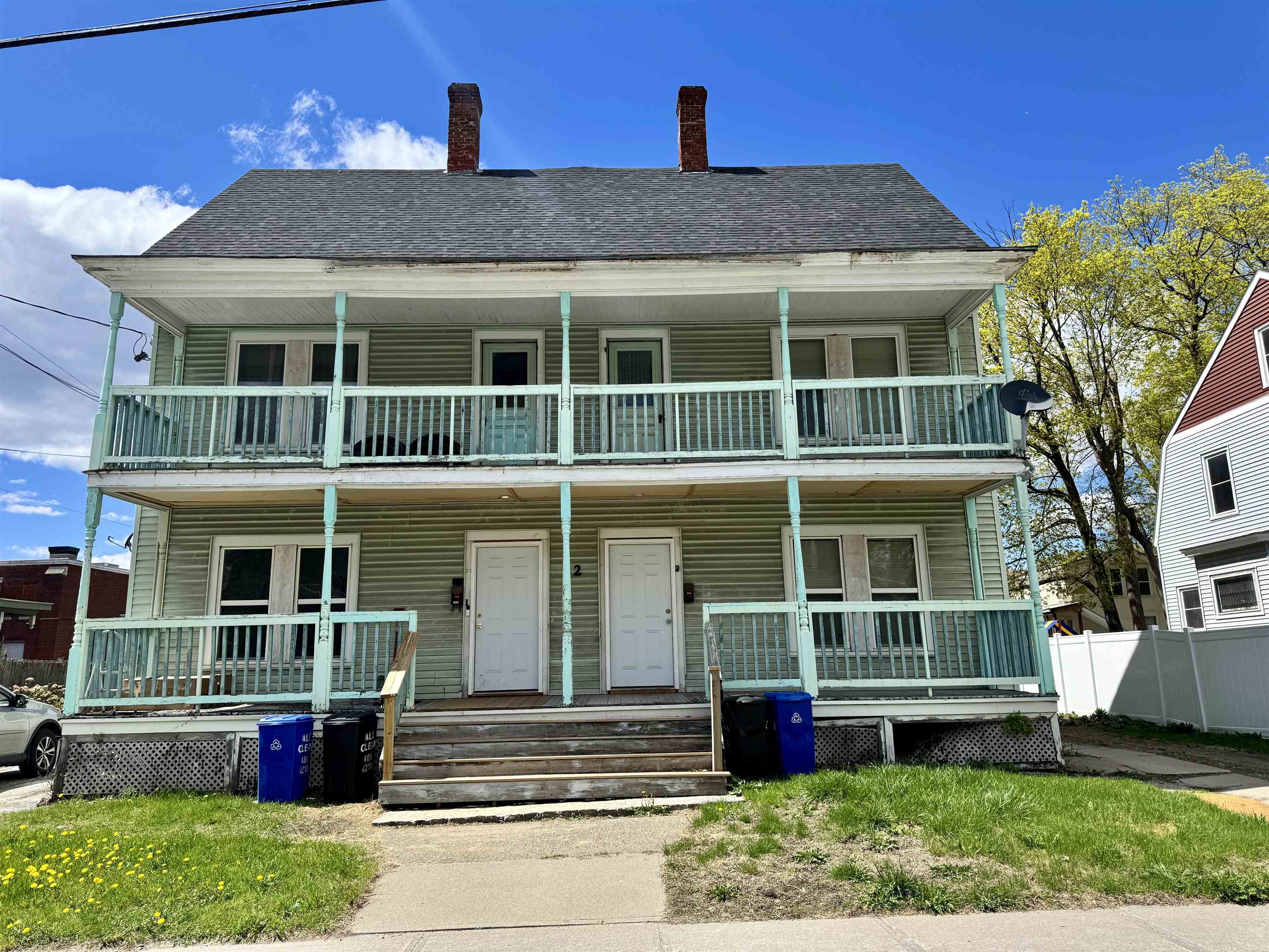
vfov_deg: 56.8
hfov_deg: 71.6
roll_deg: +0.9
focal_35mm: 24
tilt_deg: +12.3
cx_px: 634
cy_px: 476
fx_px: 880
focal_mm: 6.76
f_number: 1.78
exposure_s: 1/4049
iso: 80
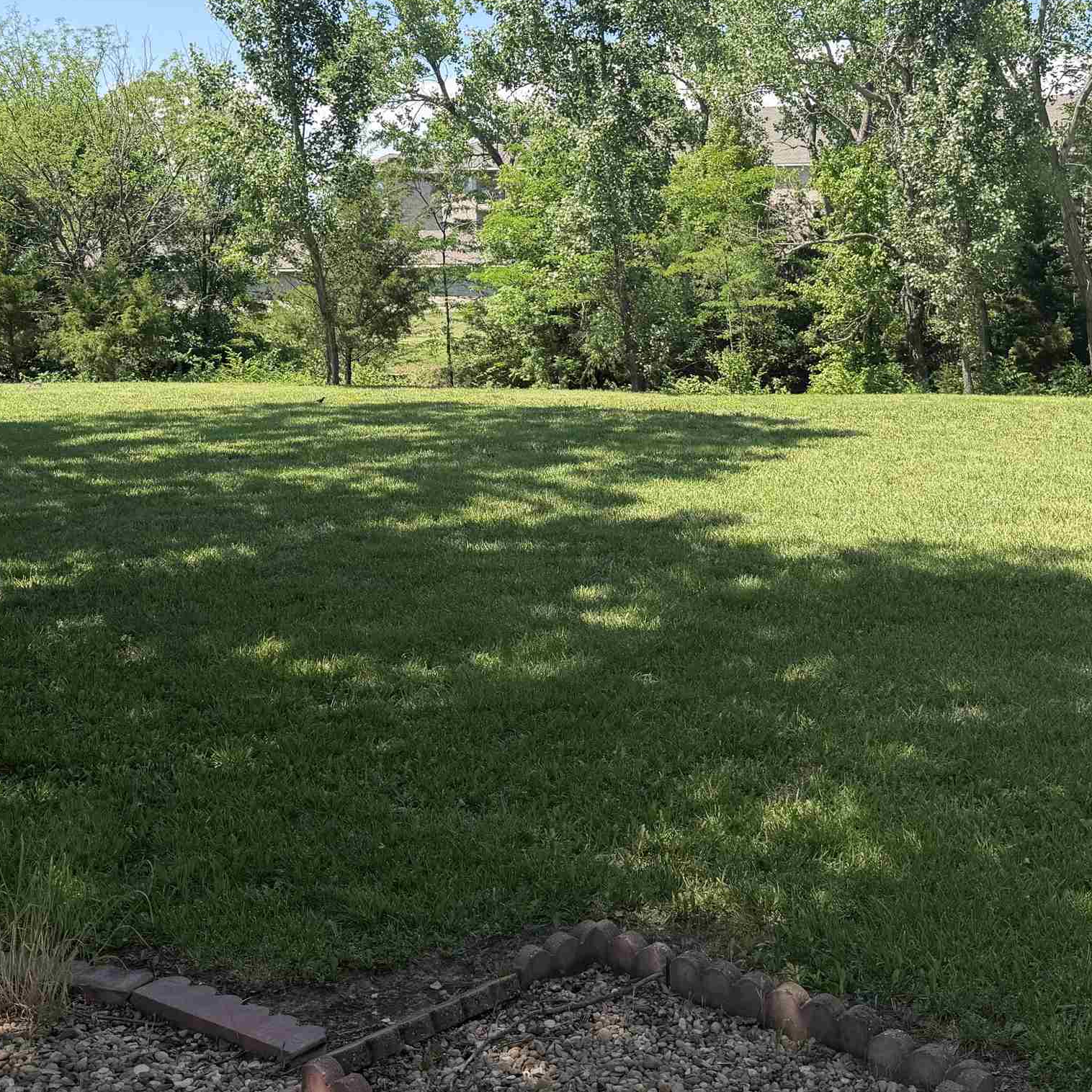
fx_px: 1535
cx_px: 694
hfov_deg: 38.9
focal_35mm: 43
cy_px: 370
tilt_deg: -3.3
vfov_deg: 38.8
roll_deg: +0.2
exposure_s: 1/1949
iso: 80
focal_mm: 6.76
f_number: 1.78
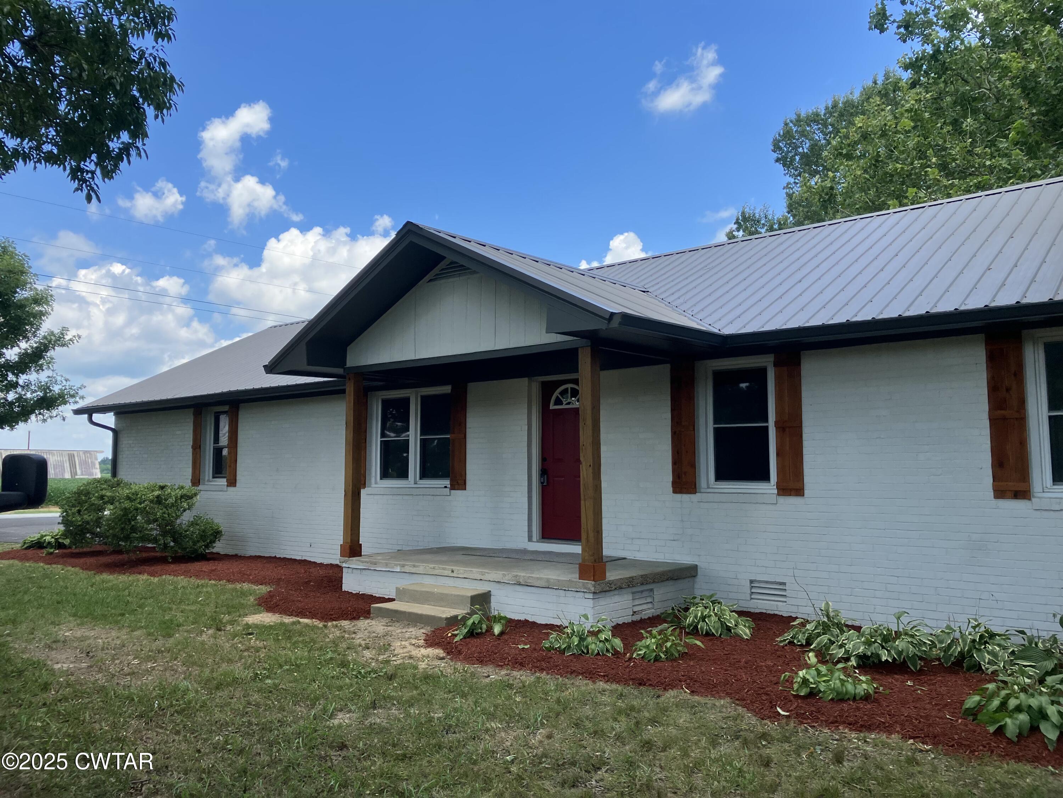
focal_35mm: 28
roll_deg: +0.7
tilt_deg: +6.3
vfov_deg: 49.7
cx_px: 532
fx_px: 860
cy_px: 399
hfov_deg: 63.4
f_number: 1.8
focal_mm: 3.99
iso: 32
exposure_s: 1/899
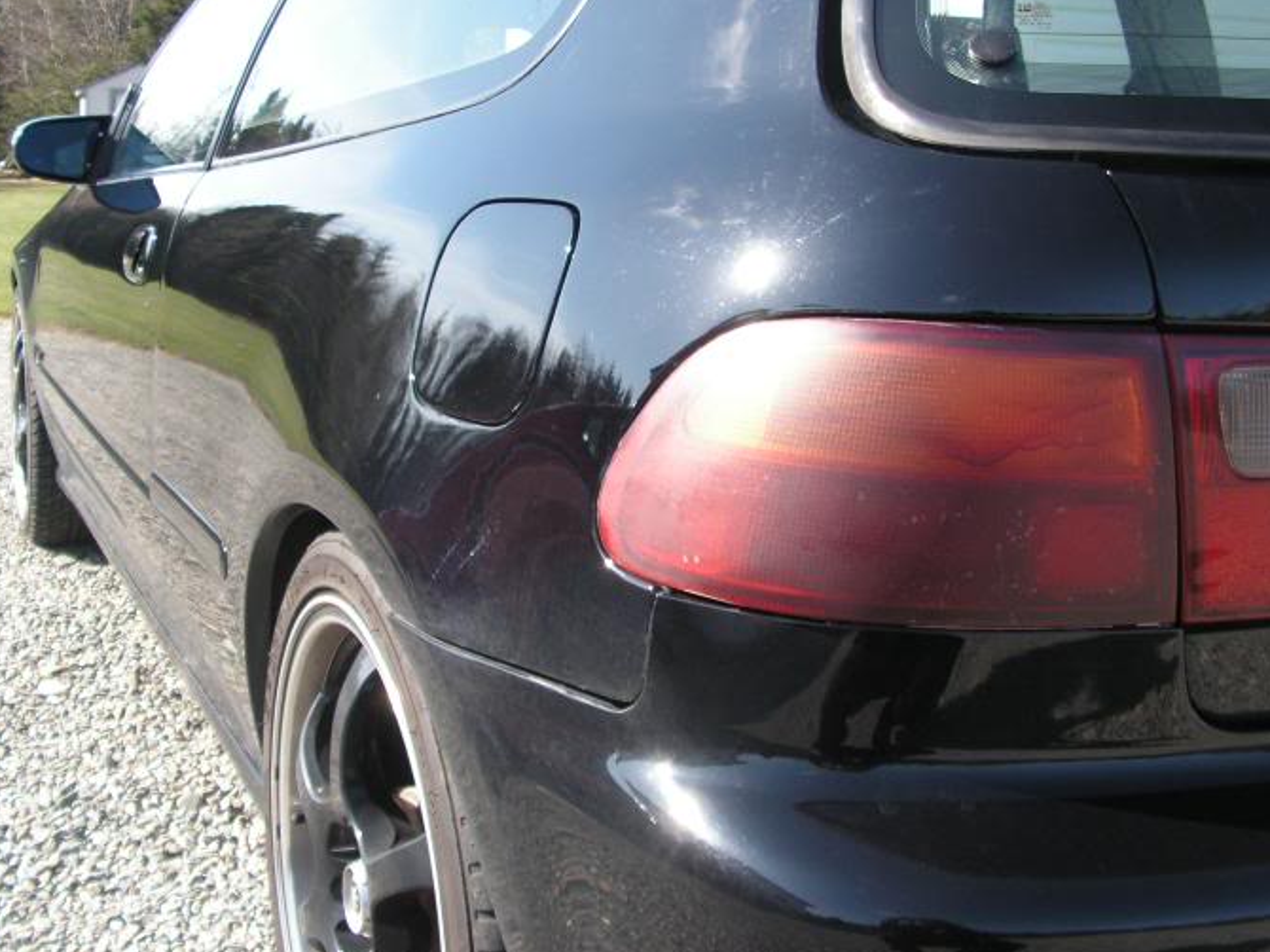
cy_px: 412
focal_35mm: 43
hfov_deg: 43.9
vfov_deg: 33.5
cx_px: 612
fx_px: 1577
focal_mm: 6
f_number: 3.2
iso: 50
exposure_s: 1/200
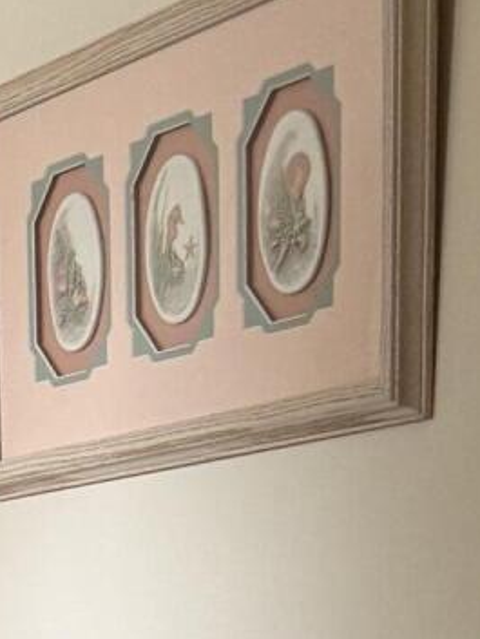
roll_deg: +2.1
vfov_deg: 12.1
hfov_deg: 9.8
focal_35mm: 136
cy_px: 1455
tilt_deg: -15.3
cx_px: -629
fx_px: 2513
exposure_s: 1/60
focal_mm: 6.76
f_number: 1.78
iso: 250
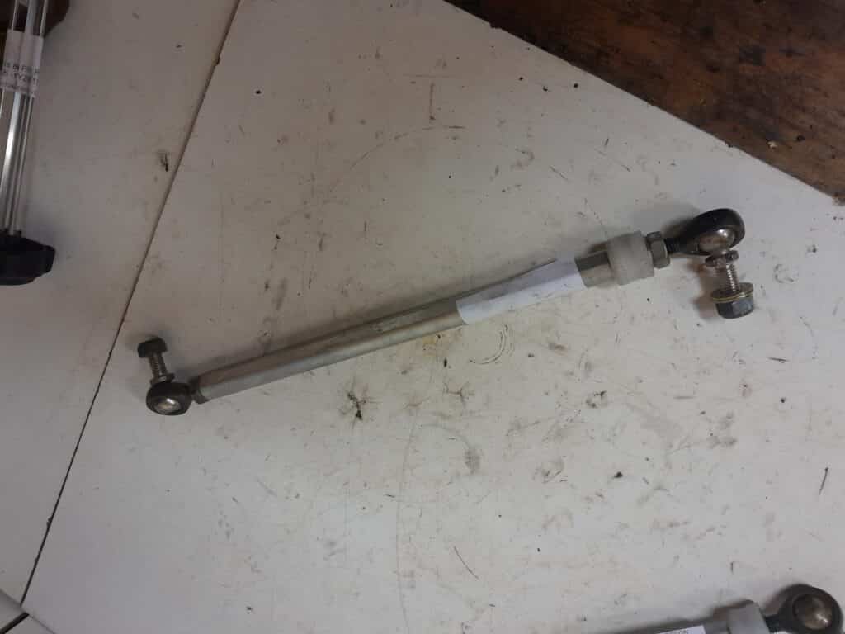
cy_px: 317
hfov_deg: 67.3
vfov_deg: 53.1
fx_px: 635
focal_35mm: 26
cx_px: 422
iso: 250
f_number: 1.8
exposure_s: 1/50
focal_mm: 3.98
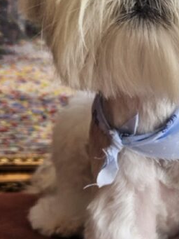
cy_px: 109
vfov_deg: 28.1
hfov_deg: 20.5
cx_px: 189
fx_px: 475
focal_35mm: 69
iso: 50
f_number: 1.8
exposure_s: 1/207
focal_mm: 5.4
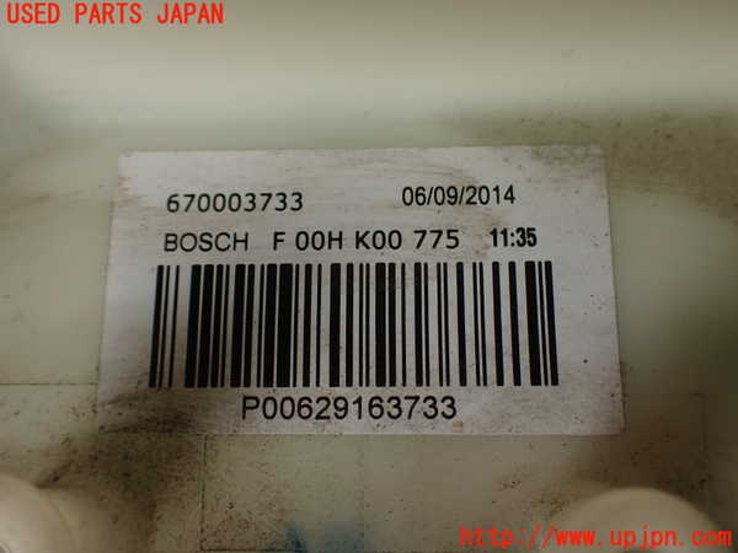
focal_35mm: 32
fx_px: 682
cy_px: 276
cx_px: 369
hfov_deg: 56.8
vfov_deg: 44.2
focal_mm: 5.79
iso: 100
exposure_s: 1/80
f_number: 2.4
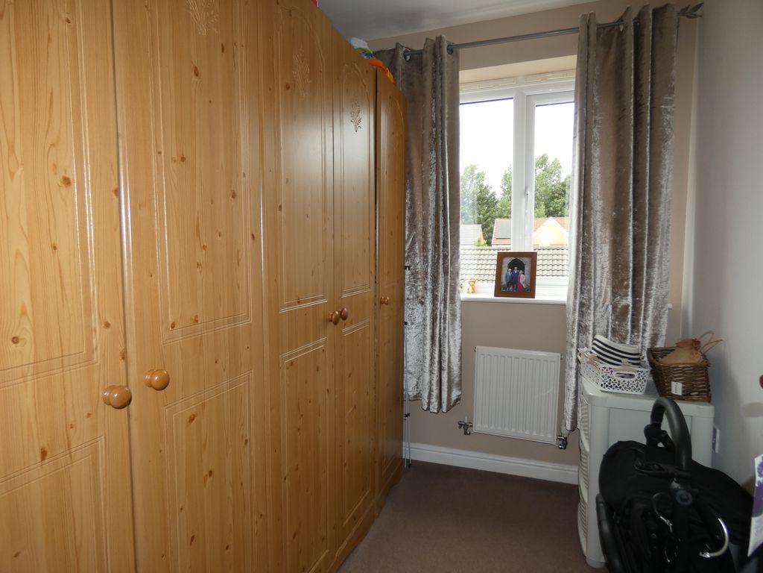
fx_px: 441
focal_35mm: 20
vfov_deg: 66.0
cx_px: 382
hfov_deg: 81.7
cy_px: 286
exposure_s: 1/60
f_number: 2.8
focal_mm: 3.6
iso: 100
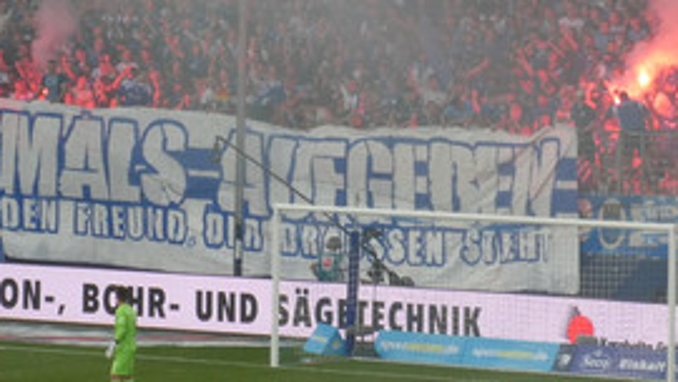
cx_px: 608
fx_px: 6258
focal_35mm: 348
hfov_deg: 6.2
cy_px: -80
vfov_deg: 3.5
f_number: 5.3
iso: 125
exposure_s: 1/80
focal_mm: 24.2
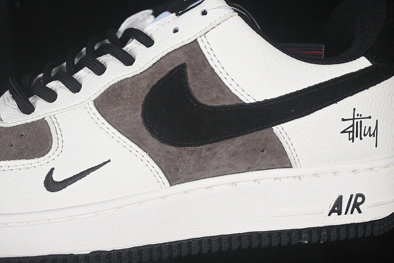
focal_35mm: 75
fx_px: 821
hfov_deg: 27.0
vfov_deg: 18.2
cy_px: 132
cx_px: 197
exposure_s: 1/80
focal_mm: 50
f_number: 7.1
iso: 160
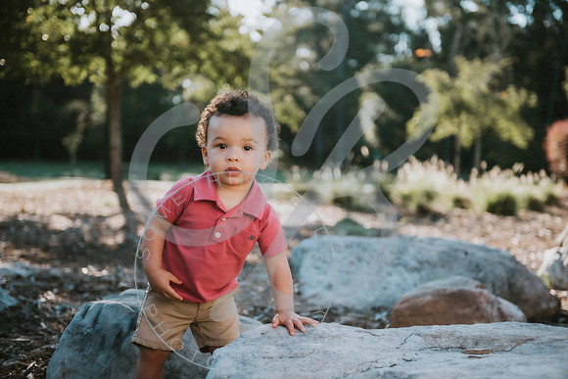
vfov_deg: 24.2
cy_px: 190
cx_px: 284
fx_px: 884
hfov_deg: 35.6
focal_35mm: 56
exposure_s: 1/320
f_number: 2.8
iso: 100
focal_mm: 56
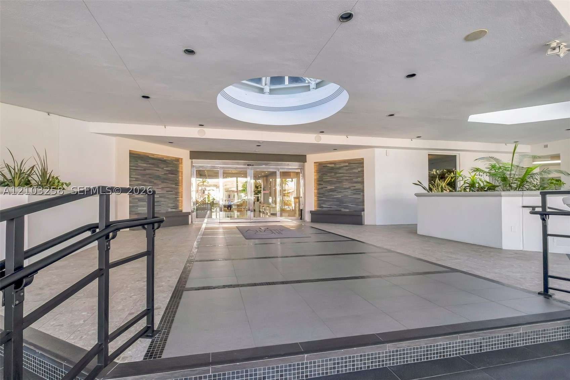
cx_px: 285
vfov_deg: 77.3
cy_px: 190
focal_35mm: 15
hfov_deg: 100.4
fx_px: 237
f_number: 7.1
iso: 800
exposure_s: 1/60
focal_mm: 10
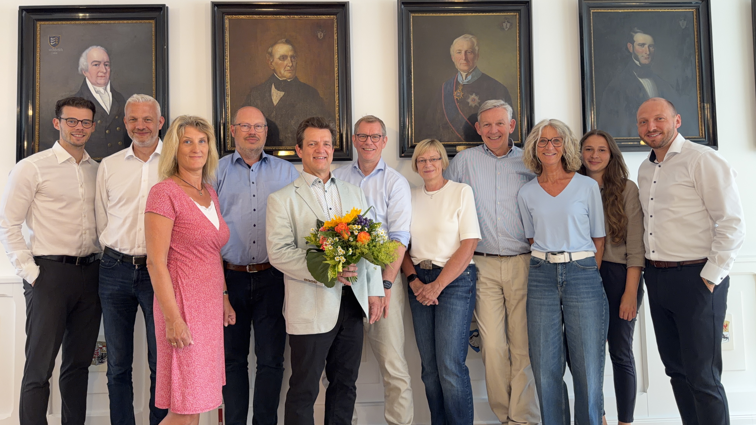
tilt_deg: +3.2
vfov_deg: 42.8
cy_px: 178
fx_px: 541
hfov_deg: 69.9
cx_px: 384
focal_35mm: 27
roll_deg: +1.3
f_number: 1.78
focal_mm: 6.76
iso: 160
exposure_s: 1/50
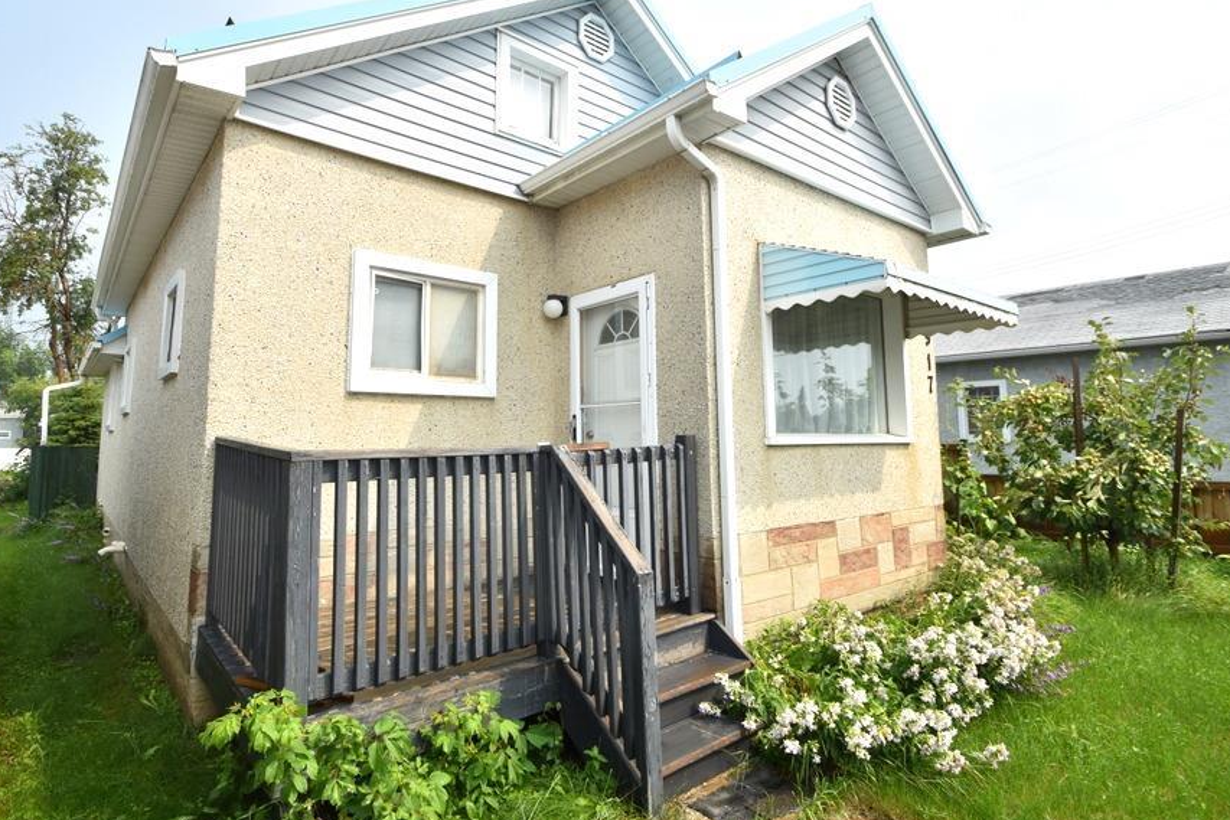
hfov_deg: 89.8
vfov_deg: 67.4
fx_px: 615
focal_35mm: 18
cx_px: 559
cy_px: 387
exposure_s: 1/200
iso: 100
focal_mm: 10
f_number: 10
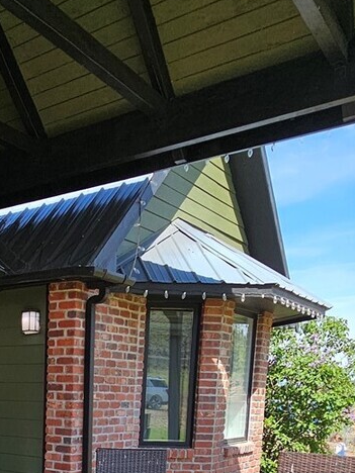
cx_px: 10
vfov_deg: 41.0
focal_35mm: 40
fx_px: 547
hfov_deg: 33.3
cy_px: 470
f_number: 2.2
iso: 50
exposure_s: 1/895
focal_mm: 2.2
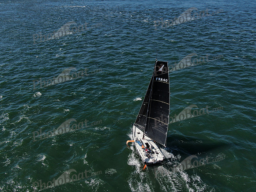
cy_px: 96
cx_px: 128
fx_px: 237
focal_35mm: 32
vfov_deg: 44.2
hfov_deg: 56.8
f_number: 3.1
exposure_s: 1/1600
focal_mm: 5.45
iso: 100
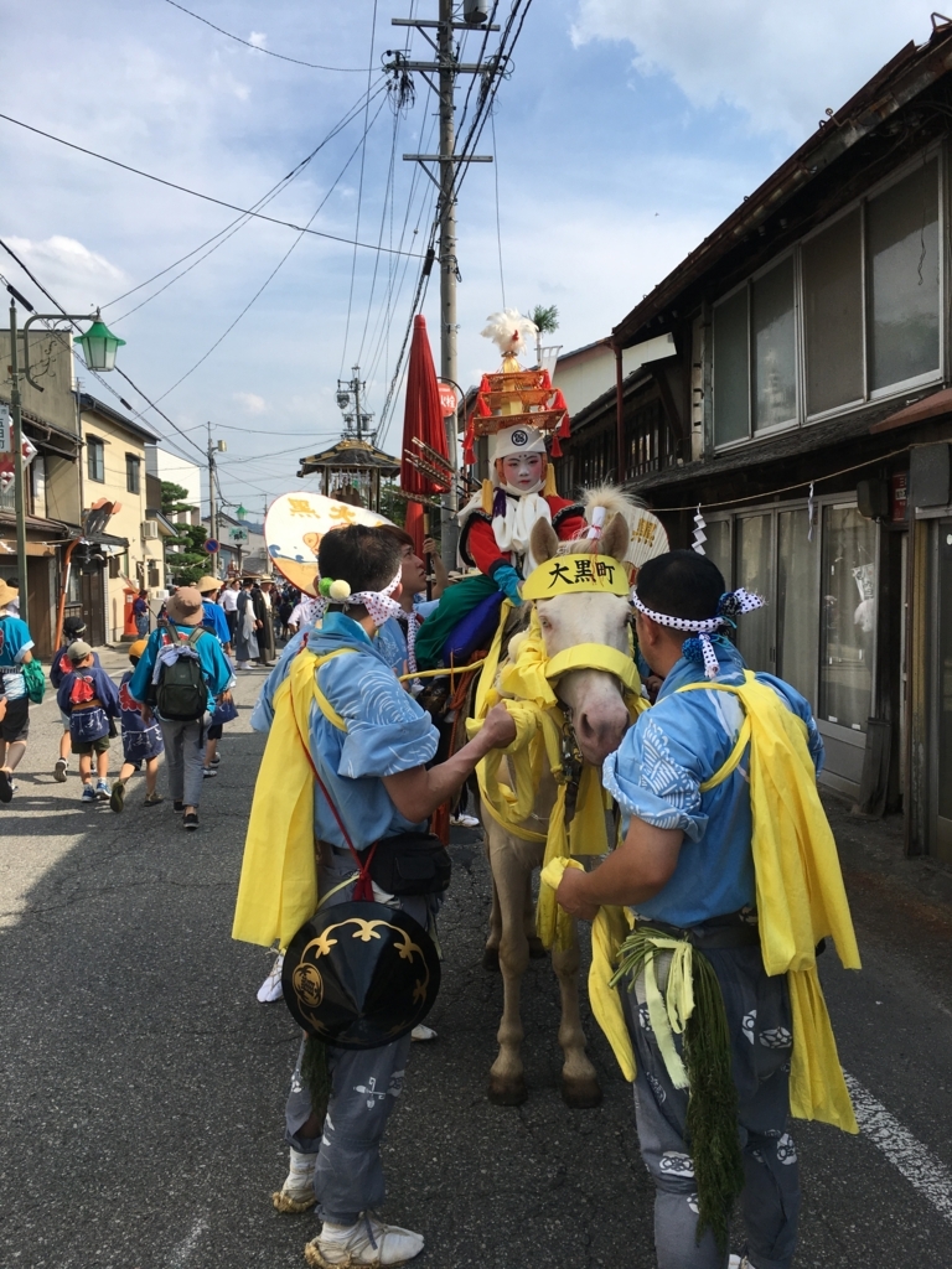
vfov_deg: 61.7
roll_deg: +0.7
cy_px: 634
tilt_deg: -2.2
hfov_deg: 48.2
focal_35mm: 29
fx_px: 1063
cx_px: 476
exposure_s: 1/1637
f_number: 2.2
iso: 25
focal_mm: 4.15
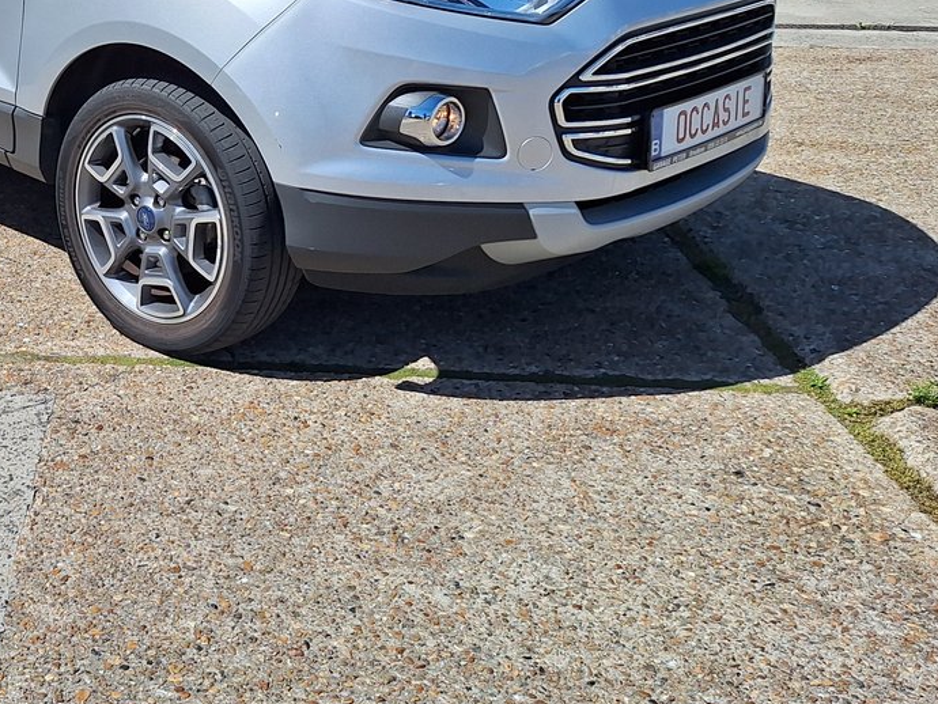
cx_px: 24
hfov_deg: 35.0
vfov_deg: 27.8
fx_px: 1355
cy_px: 43
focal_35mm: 50
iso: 40
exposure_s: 1/4566
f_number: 1.8
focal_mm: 5.54
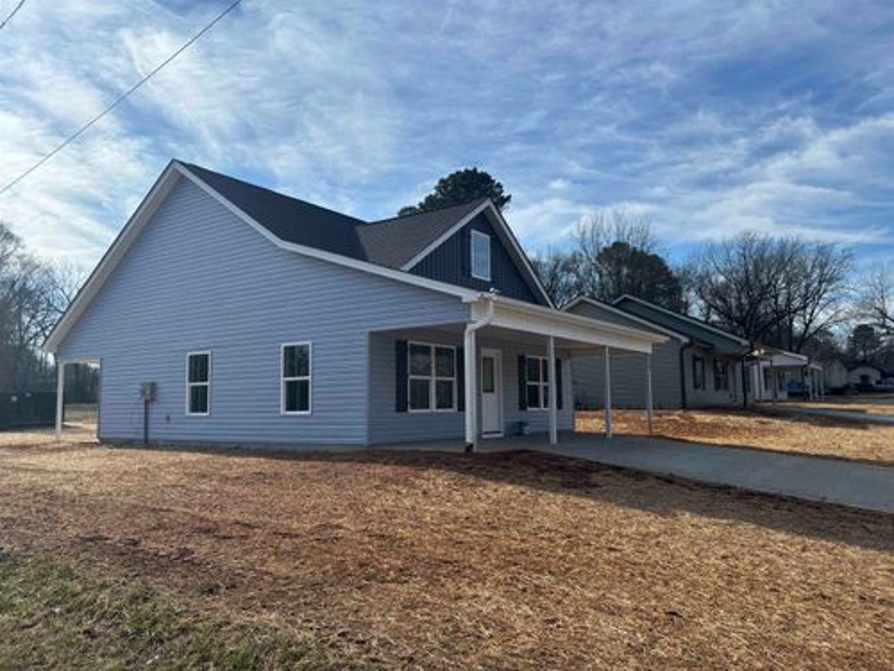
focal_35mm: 26
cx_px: 447
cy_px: 336
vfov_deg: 53.1
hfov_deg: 67.3
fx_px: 671
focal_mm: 5.96
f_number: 1.6
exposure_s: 1/4082
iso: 50
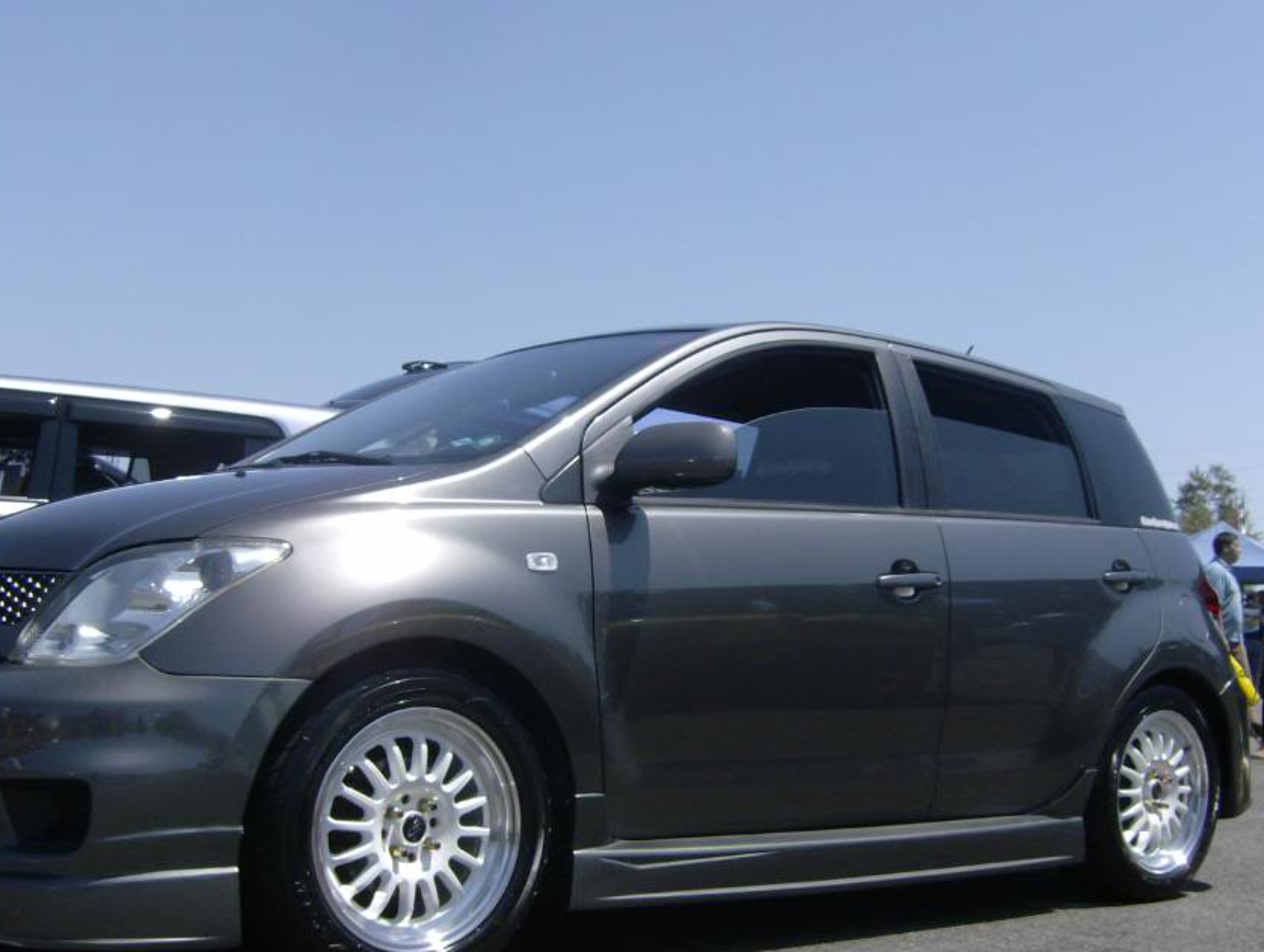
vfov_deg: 33.0
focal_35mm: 44
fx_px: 1609
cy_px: 476
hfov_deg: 42.9
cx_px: 606
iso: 100
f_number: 4.7
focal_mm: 6
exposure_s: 1/840
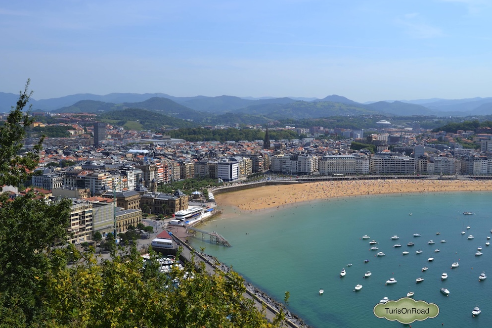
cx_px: 246
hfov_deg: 53.8
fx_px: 485
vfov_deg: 37.3
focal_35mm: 36
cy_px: 160
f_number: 8
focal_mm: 23
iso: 100
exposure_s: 1/250
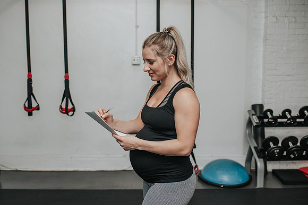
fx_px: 326
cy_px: 98
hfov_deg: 50.6
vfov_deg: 35.0
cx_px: 147
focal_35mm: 38
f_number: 3.2
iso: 800
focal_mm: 35
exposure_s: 1/200
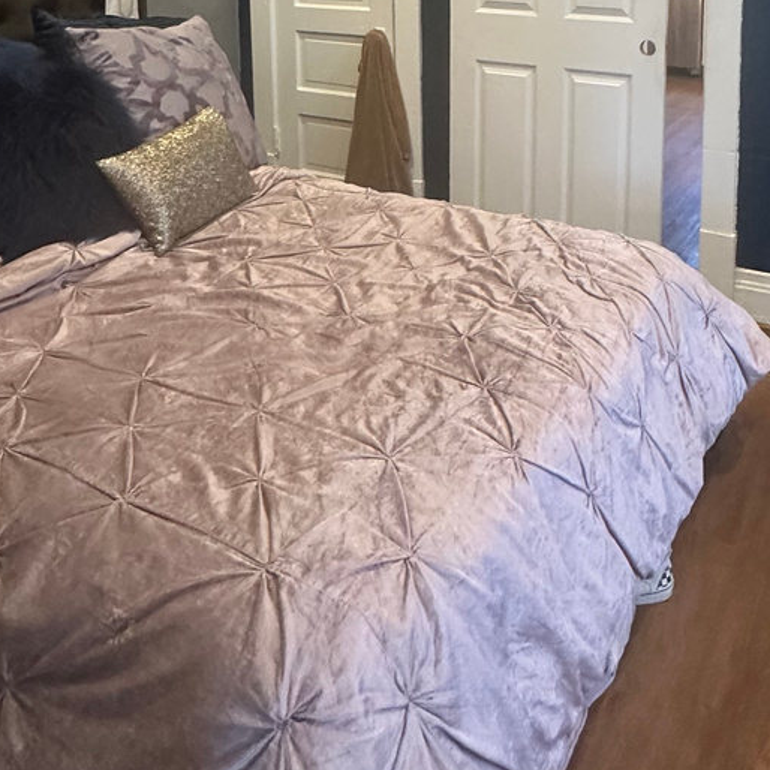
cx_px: 446
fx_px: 931
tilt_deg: -6.2
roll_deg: -0.4
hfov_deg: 44.8
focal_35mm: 37
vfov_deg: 40.0
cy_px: 18
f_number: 2.2
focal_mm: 2.22
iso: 400
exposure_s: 1/60
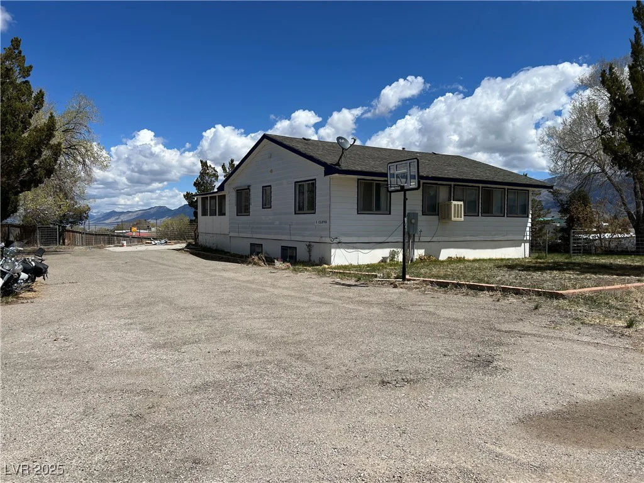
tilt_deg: -1.3
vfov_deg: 53.1
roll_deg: +1.7
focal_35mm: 26
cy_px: 242
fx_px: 484
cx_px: 322
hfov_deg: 67.3
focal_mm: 5.7
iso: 50
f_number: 1.5
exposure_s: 1/8000
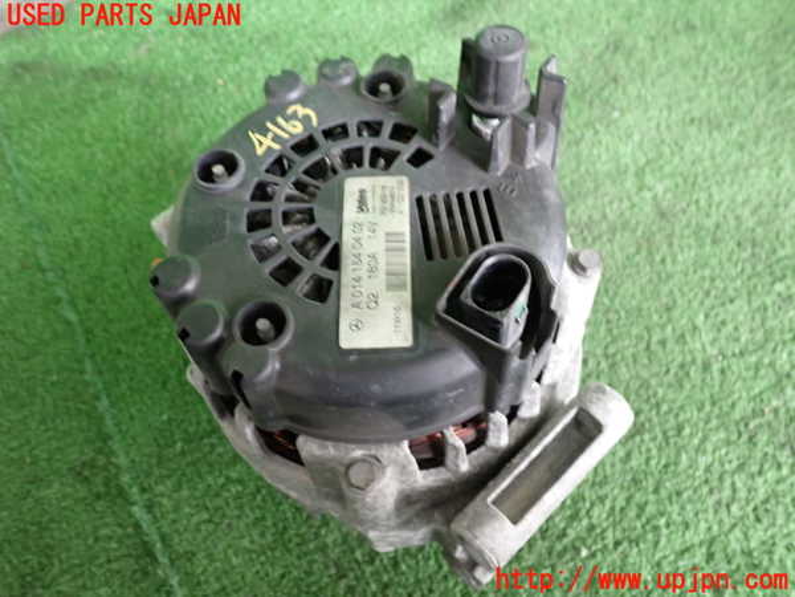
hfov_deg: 60.0
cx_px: 398
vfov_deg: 46.8
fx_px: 689
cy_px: 298
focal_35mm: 30
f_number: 2.3
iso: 320
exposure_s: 1/30
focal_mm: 5.4
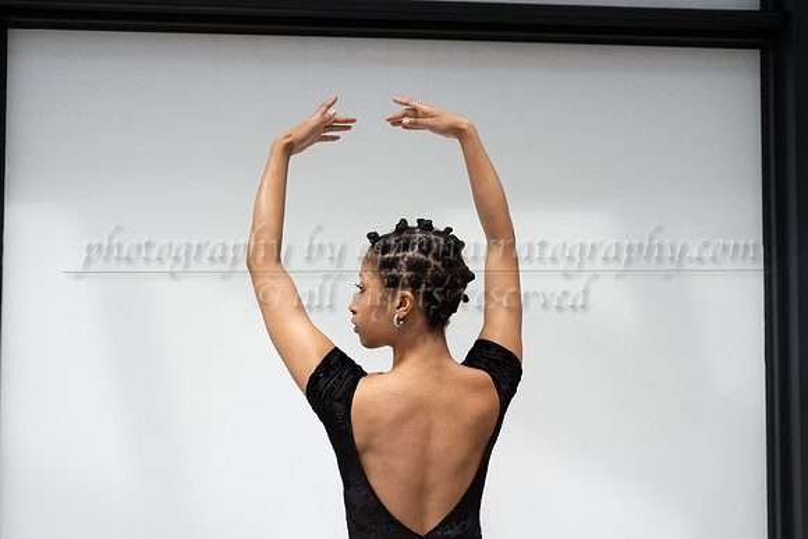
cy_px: 270
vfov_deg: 42.3
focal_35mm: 31
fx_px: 696
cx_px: 404
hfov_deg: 60.3
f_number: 5
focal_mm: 31
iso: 800
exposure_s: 1/500
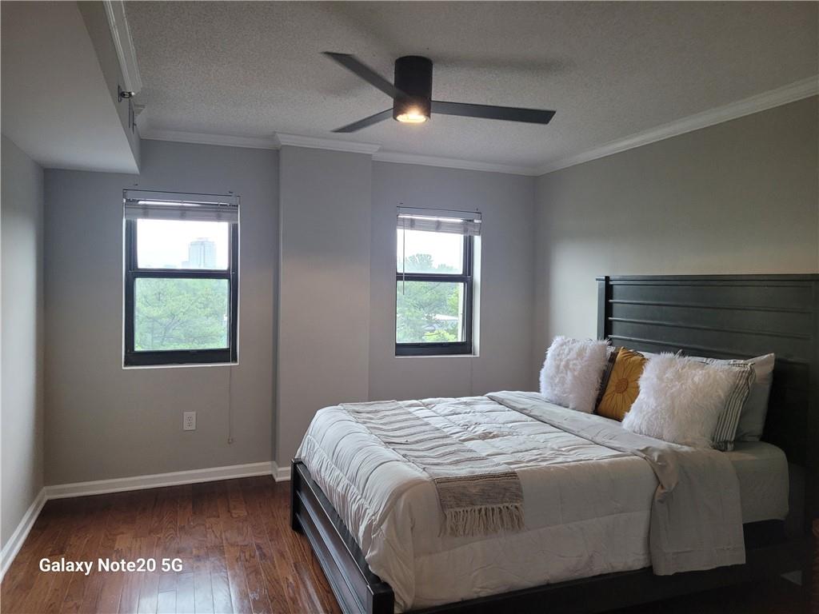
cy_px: 307
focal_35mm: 26
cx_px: 410
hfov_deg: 67.3
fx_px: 615
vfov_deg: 53.1
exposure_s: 1/120
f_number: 1.8
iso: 200
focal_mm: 5.4
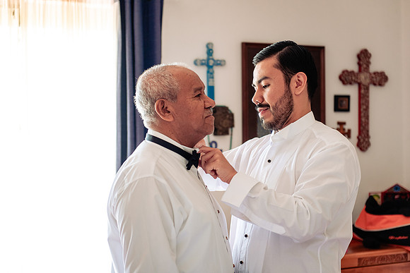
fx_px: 821
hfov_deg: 28.1
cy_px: 133
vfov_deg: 18.9
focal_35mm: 72
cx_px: 205
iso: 800
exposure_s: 1/160
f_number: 3.5
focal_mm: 70
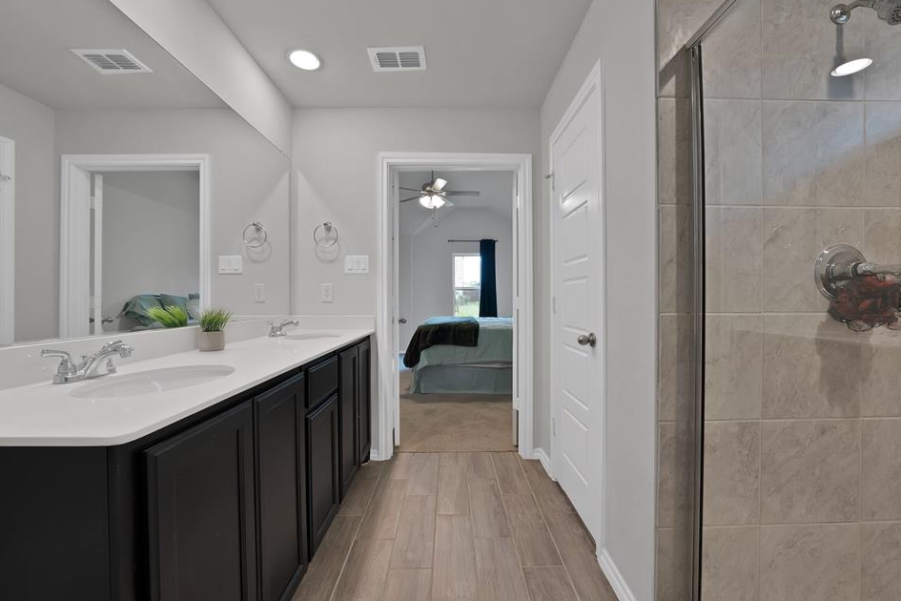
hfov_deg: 108.3
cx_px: 455
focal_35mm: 13
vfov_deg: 85.4
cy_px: 302
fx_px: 325
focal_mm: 12
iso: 640
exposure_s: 1/4
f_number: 9
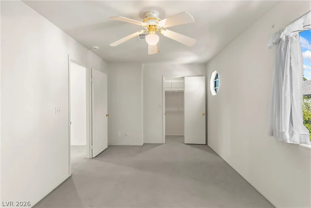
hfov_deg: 93.3
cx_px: 156
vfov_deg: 70.5
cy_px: 104
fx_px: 147
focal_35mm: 17
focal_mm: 17
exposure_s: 1.6
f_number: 8
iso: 400
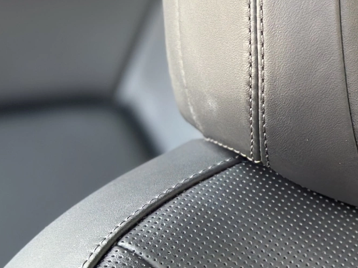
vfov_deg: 8.5
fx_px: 1789
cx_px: 588
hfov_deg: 10.9
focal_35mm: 173
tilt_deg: -8.4
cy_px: 13
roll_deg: +0.5
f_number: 1.78
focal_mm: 6.86
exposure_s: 1/69
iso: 125
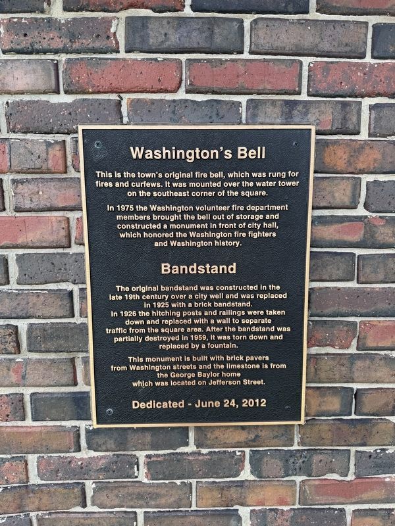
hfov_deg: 56.8
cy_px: 263
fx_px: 365
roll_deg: -0.1
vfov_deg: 71.6
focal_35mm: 24
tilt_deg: -7.8
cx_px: 198
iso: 64
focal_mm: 6.76
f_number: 1.78
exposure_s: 1/121
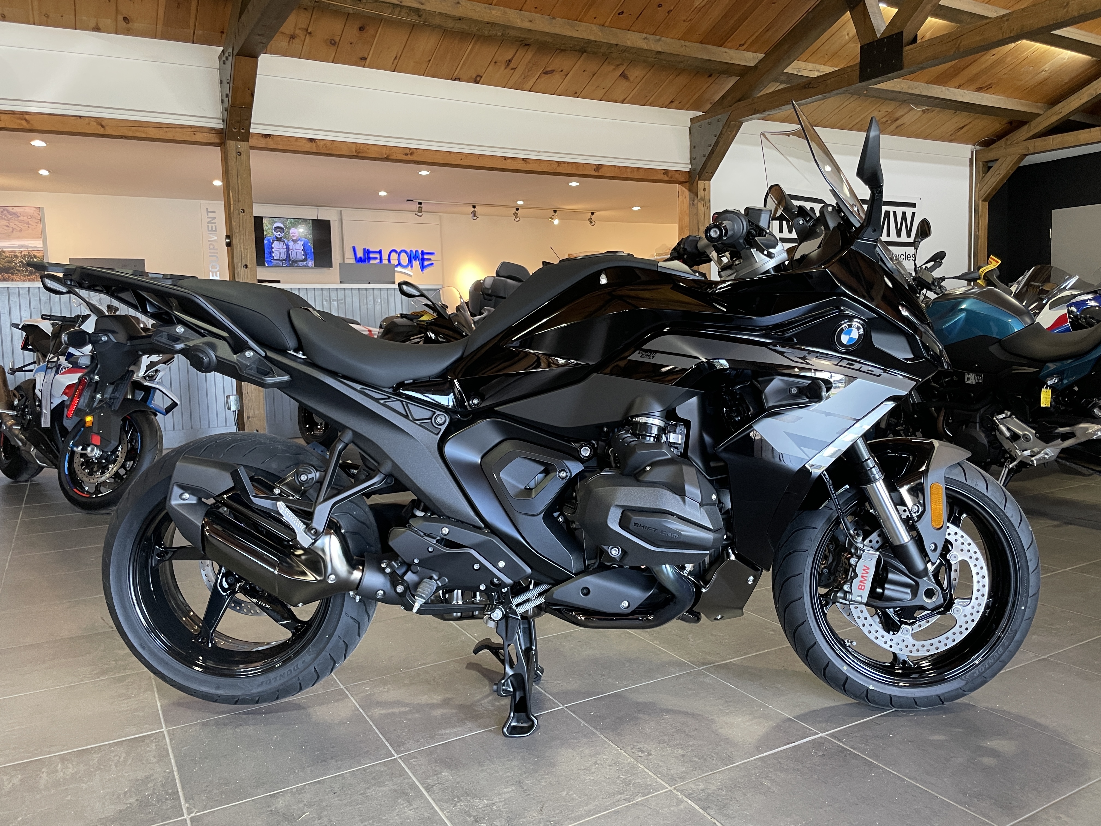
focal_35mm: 26
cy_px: 413
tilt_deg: -5.7
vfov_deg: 53.1
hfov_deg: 67.3
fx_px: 827
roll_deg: +1.9
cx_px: 550
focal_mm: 4.2
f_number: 1.6
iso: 125
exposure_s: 1/60
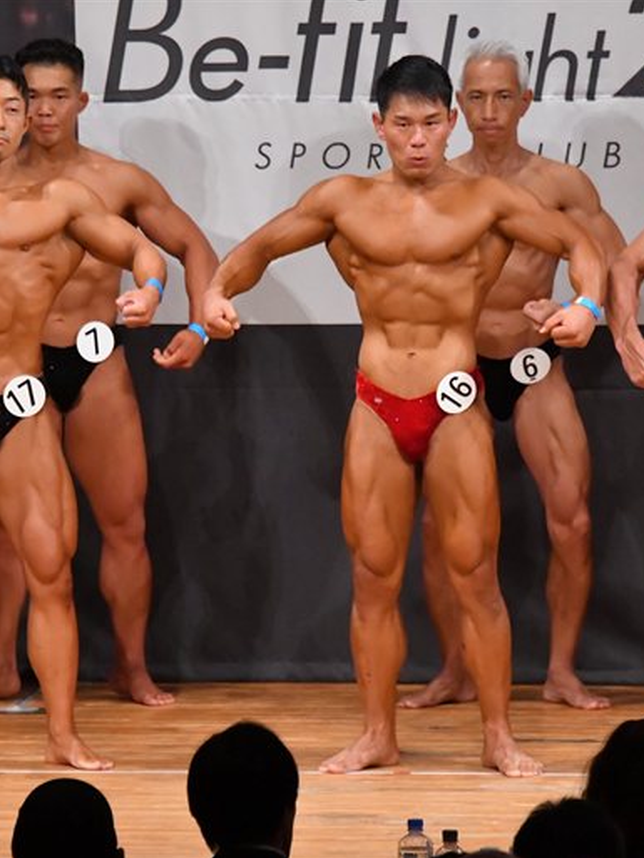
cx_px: 165
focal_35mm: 414
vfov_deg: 4.8
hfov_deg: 3.6
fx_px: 10265
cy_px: 430
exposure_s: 1/400
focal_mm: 190
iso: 8000
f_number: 5.6
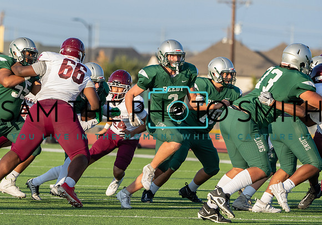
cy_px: 110
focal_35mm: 420
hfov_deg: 4.8
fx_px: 3814
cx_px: 86
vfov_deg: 3.4
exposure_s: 1/1250
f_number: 5.6
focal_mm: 285
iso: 400
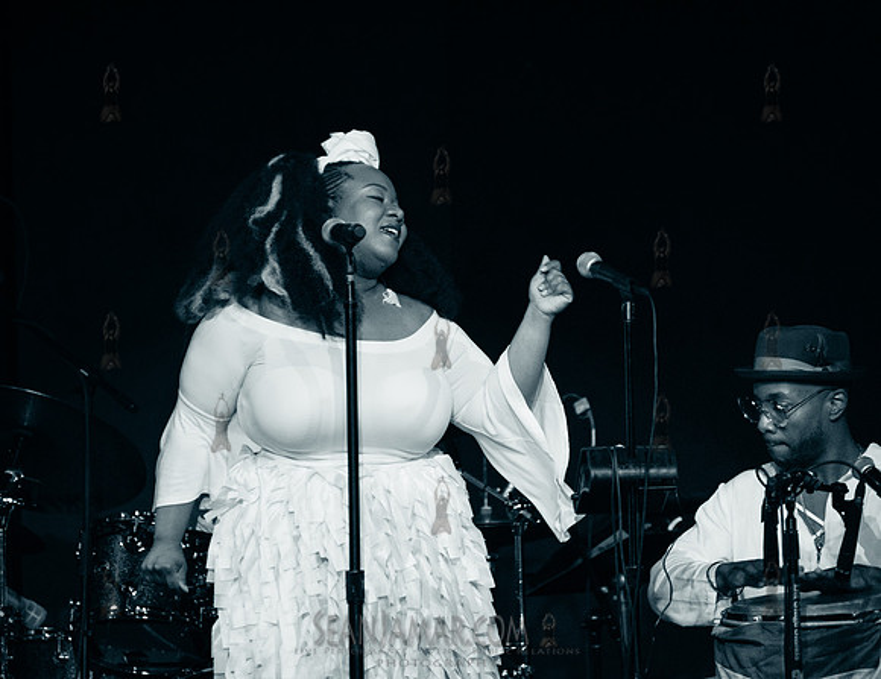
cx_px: 344
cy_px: 352
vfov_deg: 6.5
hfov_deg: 8.4
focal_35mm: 232
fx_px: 5967
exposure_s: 1/250
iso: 4000
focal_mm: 200
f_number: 2.8
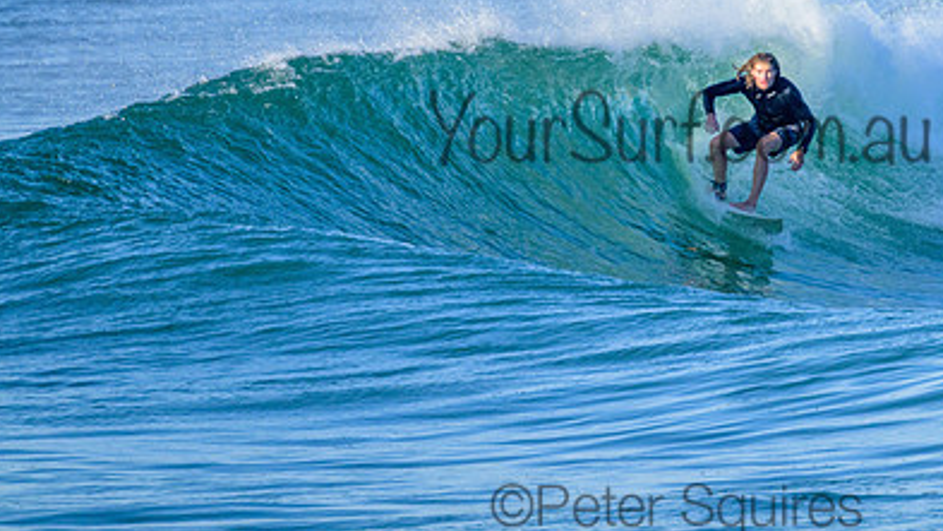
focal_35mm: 1236
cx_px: 677
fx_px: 30904
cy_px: 107
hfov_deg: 1.7
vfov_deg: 1.0
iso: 1600
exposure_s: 1/2000
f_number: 11
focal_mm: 800
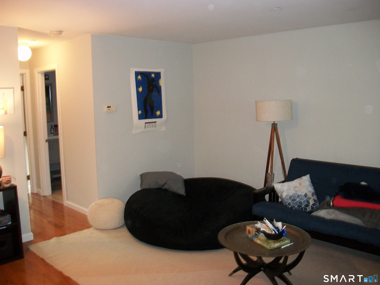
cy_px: 142
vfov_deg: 44.2
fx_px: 351
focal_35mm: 32
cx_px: 190
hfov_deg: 56.8
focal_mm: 5.7
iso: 240
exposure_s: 1/30
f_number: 2.9
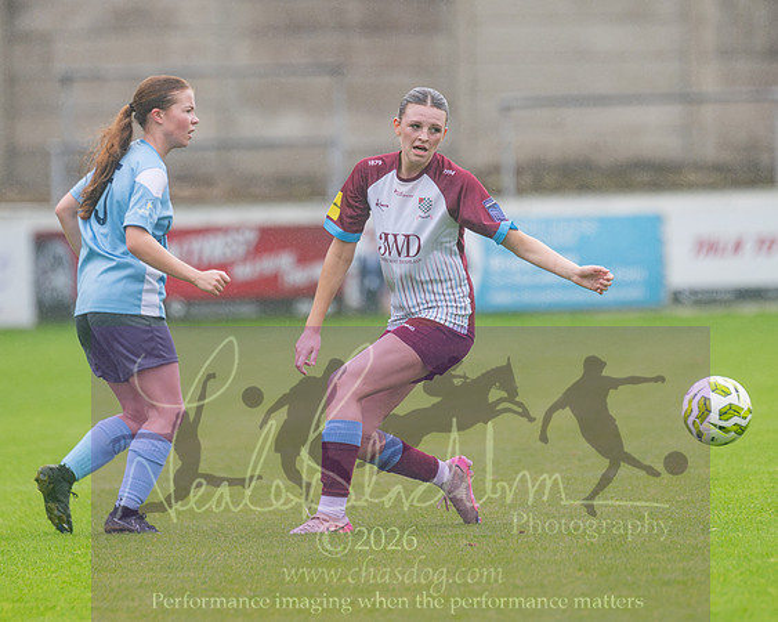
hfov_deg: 3.0
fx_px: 14966
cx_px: 378
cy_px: 238
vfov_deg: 2.4
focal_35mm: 650
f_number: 2.8
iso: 400
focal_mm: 300
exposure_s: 1/1600
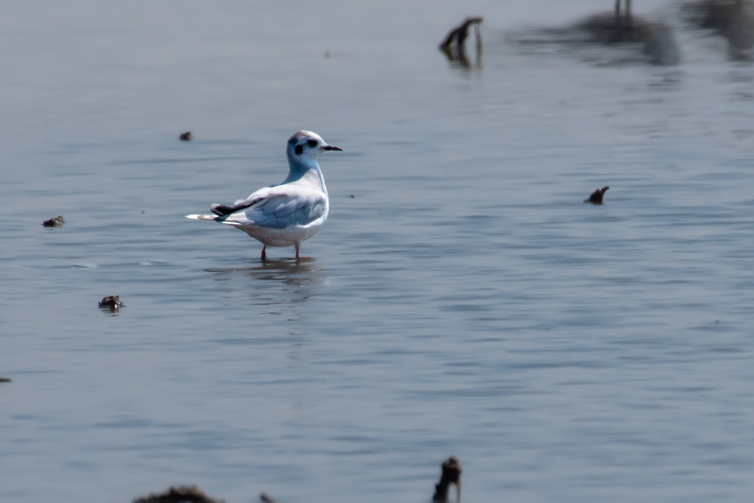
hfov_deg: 3.4
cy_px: 252
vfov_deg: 2.2
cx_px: 377
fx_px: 12880
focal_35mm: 615
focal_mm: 410
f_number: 7.1
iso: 200
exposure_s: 1/2500
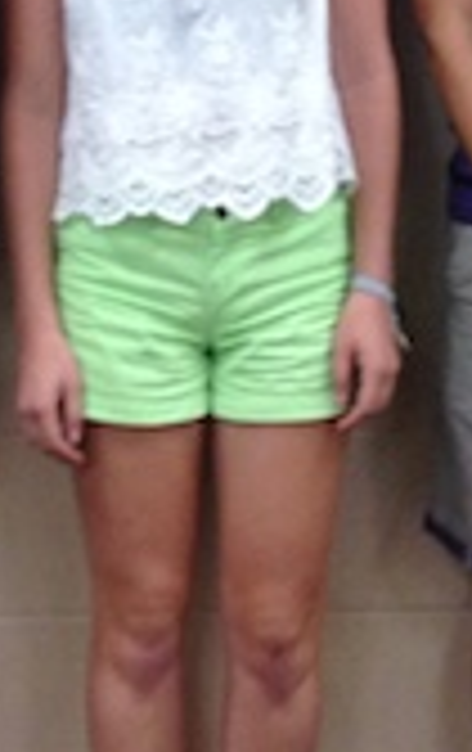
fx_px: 2787
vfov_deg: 14.5
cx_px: 135
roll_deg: -0.4
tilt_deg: -0.4
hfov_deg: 9.7
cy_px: -297
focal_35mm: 136
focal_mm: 4.12
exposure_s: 1/20
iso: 125
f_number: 2.4
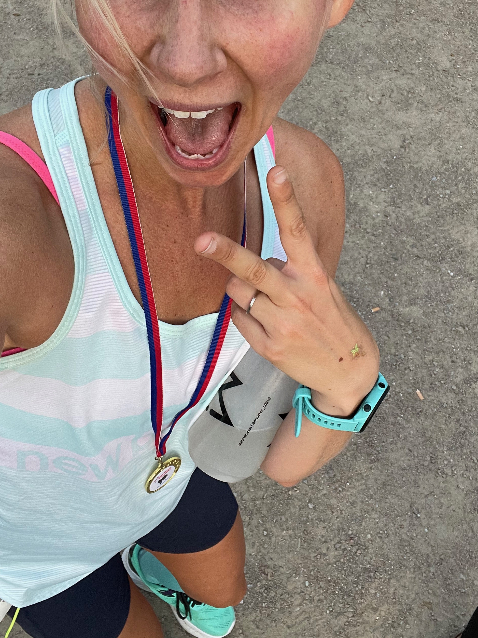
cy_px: 284
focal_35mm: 37
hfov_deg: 38.7
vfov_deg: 50.0
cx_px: 225
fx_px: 681
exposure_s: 1/93
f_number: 2.2
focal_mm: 2.71
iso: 100
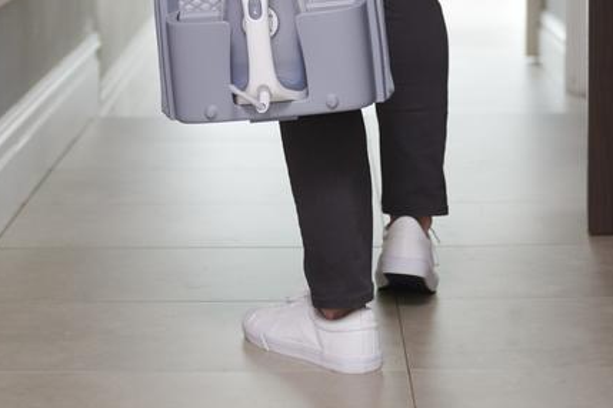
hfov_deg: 19.5
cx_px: 283
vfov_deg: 12.9
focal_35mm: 105
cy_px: 29
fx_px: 1788
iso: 250
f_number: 2.8
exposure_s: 1/8
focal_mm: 50
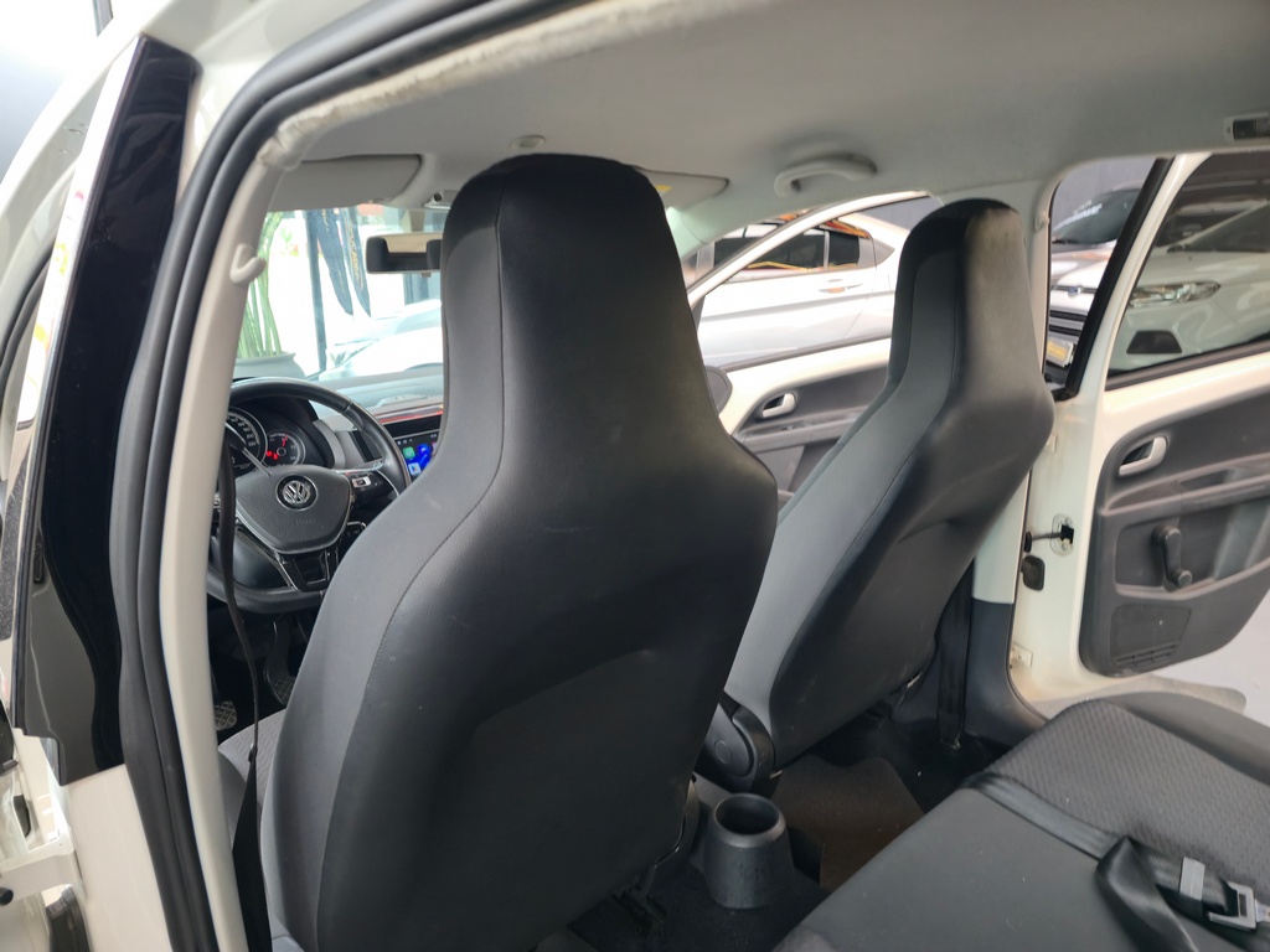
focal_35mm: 23
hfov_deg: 73.9
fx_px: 844
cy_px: 476
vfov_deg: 58.9
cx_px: 635
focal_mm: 6.3
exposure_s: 1/60
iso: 125
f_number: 1.7
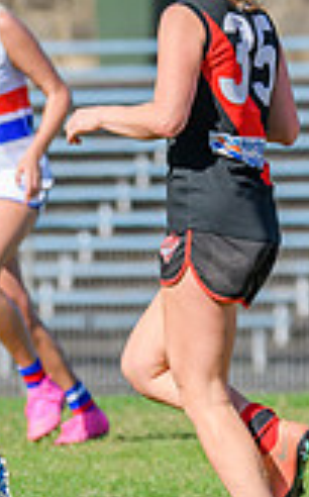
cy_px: 1
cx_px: -468
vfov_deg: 1.4
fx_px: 20796
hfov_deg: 0.9
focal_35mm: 1538
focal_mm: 320
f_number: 8
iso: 640
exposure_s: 1/1600
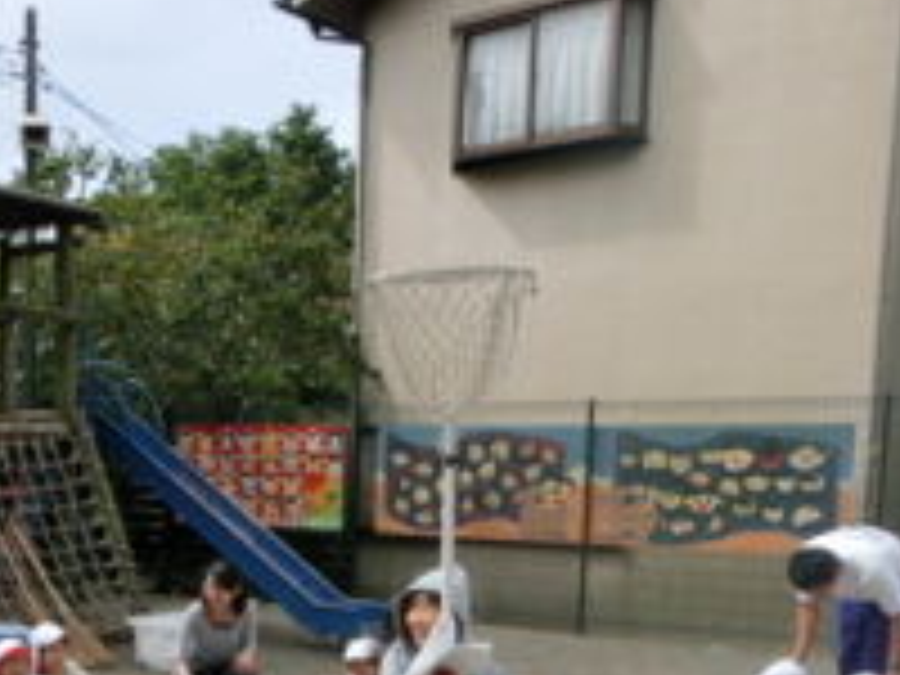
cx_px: 171
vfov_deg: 28.8
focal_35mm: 48
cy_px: 639
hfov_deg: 38.1
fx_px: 1248
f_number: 7.9
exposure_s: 1/160
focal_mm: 4.24
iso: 80
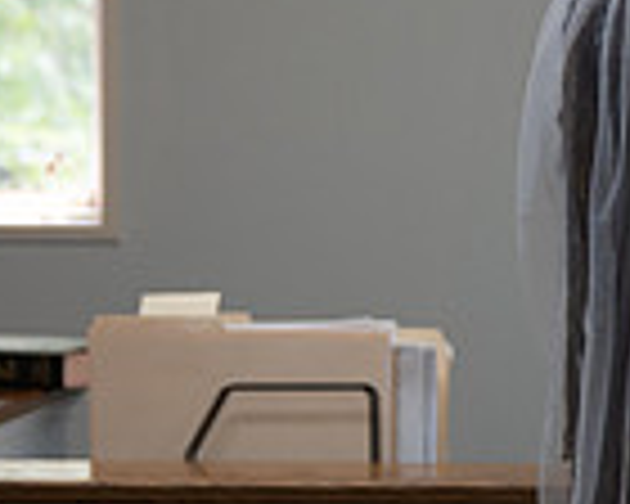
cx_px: 950
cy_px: 128
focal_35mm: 284
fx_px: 5295
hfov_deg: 6.7
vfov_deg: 5.4
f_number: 4.9
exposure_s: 1/160
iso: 1000
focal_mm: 70
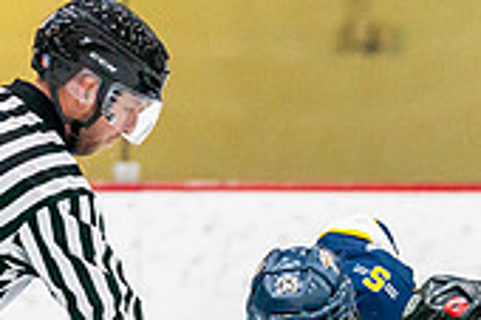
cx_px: 375
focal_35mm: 839
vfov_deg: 1.6
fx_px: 11199
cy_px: 488
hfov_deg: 2.5
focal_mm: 200
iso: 3200
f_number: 2.8
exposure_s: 1/1250
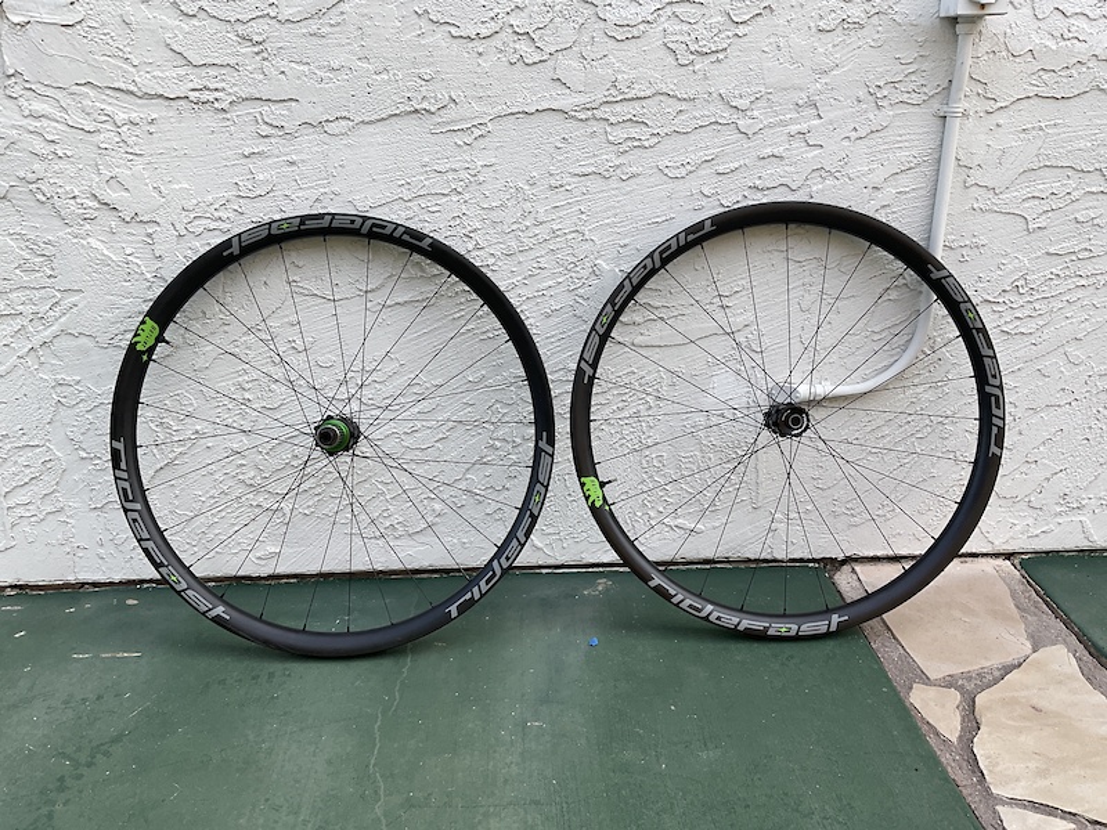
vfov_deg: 48.2
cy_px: 415
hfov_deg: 61.7
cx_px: 554
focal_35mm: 29
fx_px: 927
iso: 16
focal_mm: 3
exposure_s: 1/412
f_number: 1.8
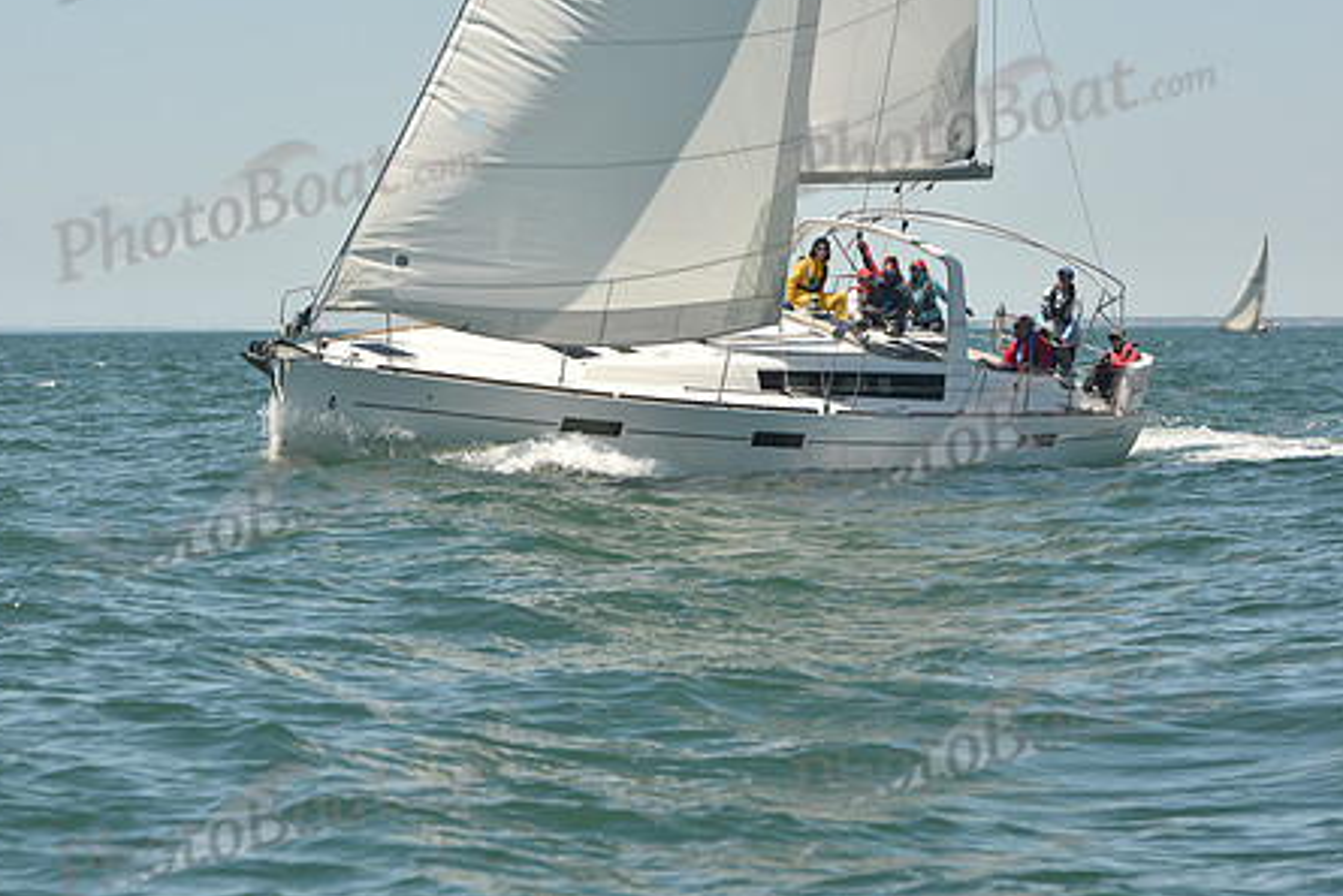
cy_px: 318
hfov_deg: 12.9
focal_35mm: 159
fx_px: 5933
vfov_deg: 8.6
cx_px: 637
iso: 250
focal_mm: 122
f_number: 6.3
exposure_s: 1/800
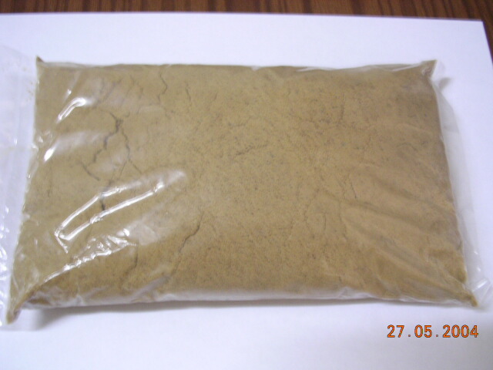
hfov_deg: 49.0
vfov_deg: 37.7
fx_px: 541
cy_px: 185
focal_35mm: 38
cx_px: 246
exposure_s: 1/3.1
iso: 236
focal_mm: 5.8
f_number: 2.8
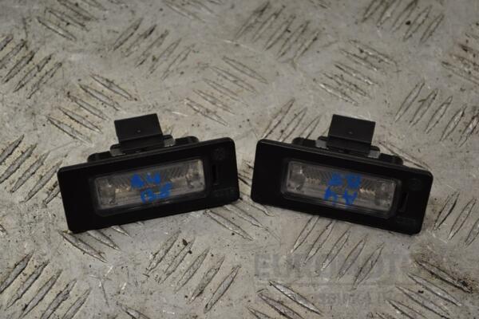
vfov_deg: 16.6
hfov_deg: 24.6
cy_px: 160
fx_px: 1098
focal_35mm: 82
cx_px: 240
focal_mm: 55
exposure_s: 1/125
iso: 360
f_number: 5.6
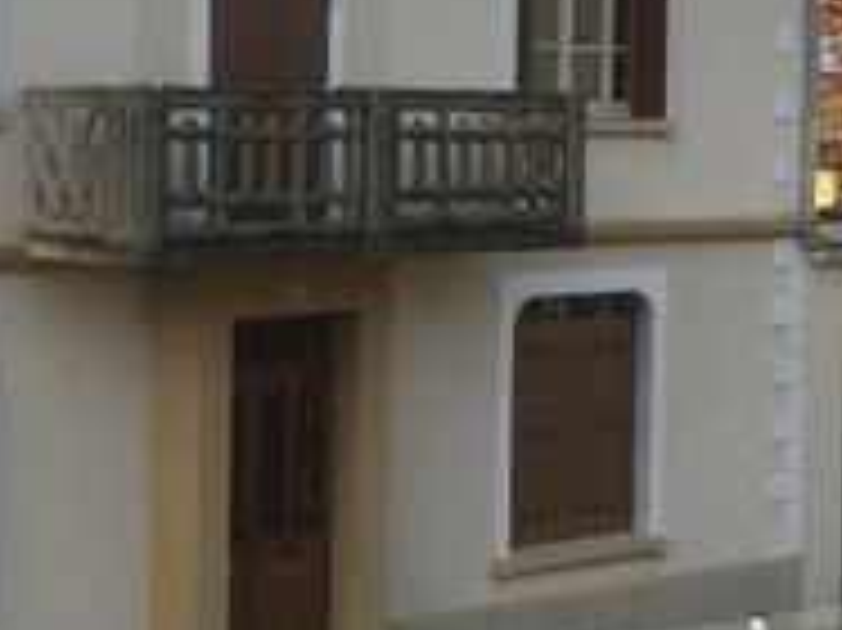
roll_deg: -1.0
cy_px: 184
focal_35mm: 93
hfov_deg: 20.5
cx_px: 36
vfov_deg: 15.8
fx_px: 2261
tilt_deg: -1.3
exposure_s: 1/793
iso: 25
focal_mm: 4.15
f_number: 2.2
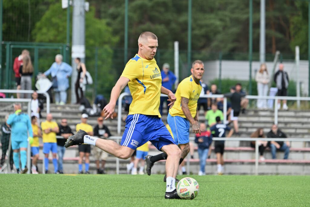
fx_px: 2239
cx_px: 155
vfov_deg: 5.3
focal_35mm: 260
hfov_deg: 7.9
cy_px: 104
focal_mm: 260
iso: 400
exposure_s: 1/1600
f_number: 5.6
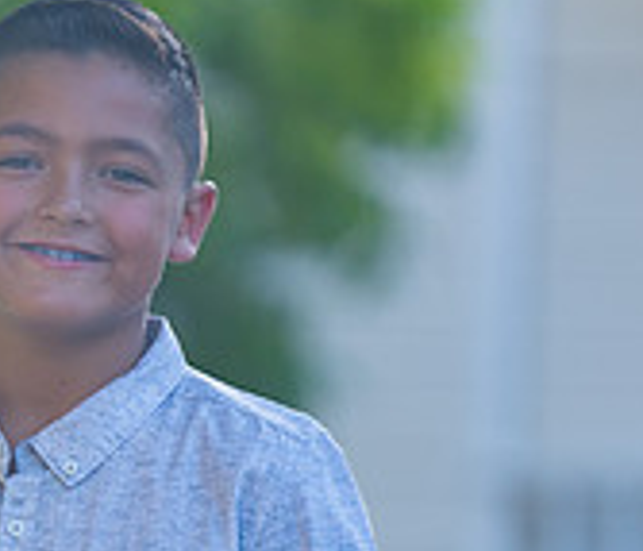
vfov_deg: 2.2
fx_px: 14438
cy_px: 751
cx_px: -245
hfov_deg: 2.5
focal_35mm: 738
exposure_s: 1/320
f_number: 2.8
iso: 125
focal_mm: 200
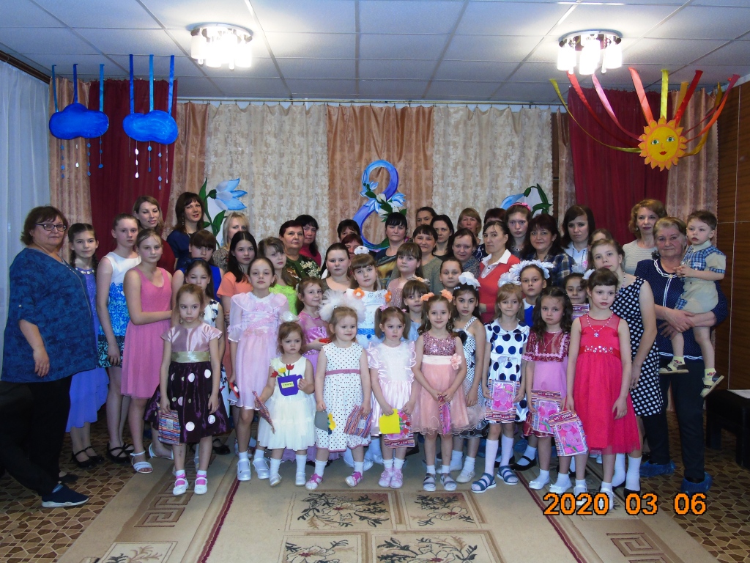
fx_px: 628
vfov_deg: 48.2
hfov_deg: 61.7
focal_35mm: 29
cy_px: 282
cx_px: 375
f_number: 3.6
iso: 200
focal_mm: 5.2
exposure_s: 1/40
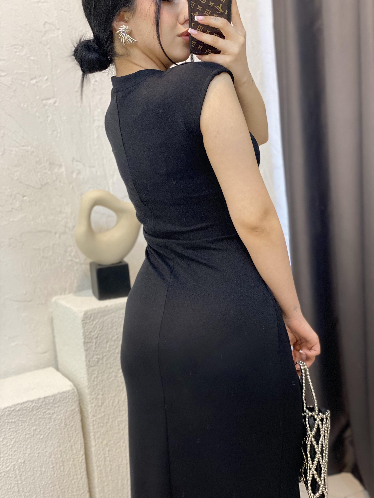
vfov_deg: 36.8
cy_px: 249
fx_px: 749
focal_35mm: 52
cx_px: 187
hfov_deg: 28.0
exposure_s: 1/100
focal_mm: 6
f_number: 2
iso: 200
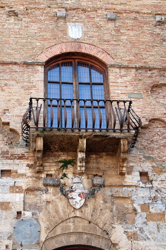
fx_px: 571
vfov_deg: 24.6
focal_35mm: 82
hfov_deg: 16.5
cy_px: 125
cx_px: 83
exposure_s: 1/125
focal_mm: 55
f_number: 9
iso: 400
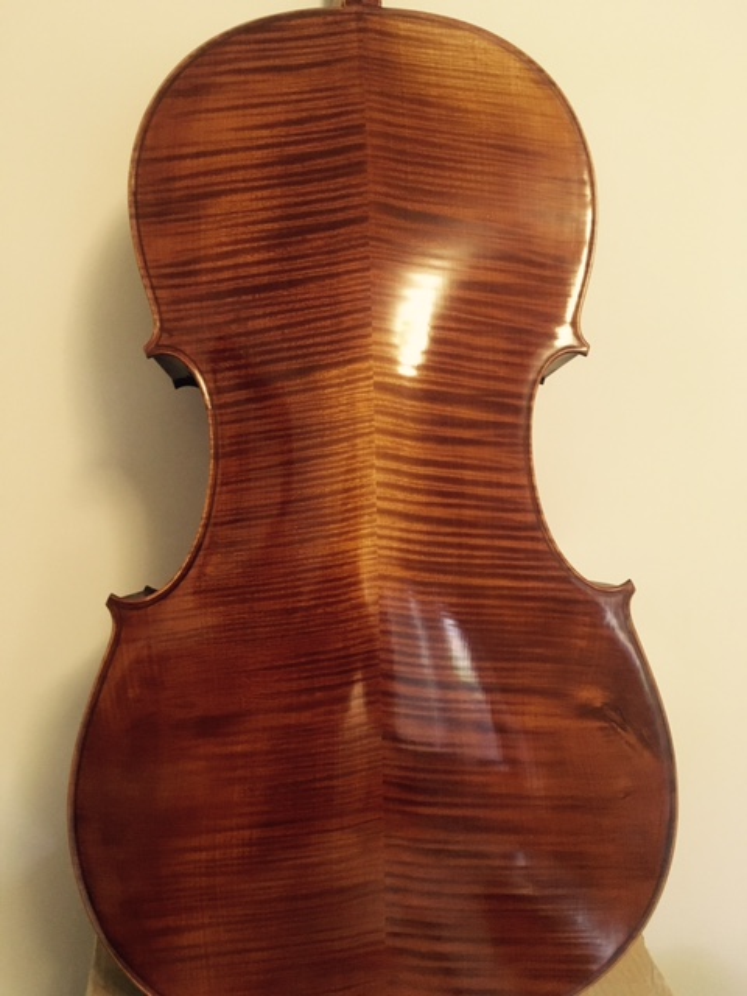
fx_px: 834
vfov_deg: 61.7
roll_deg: -3.4
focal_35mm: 29
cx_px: 374
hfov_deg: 48.2
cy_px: 498
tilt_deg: -10.5
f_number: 2.2
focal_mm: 4.15
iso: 250
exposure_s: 1/17
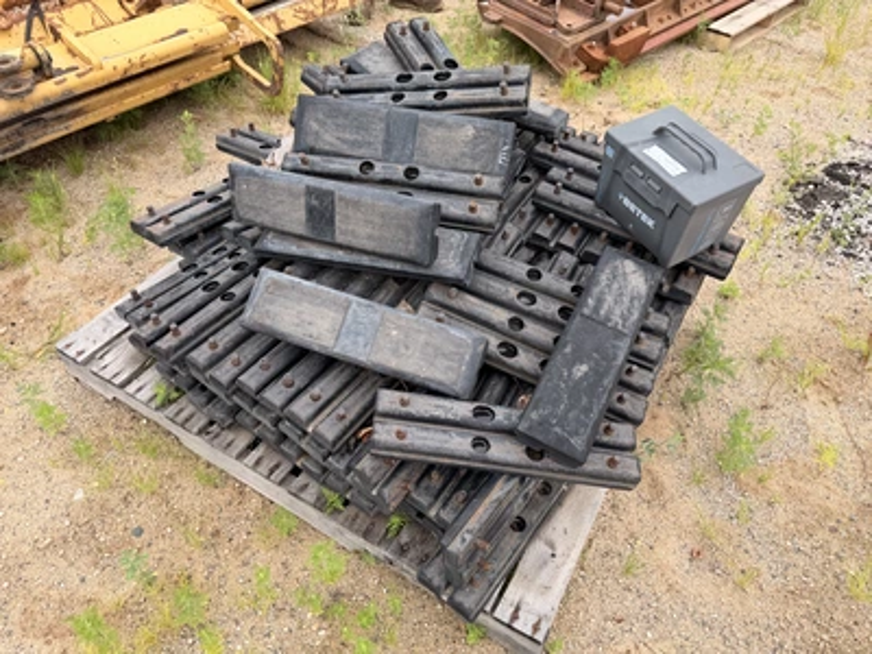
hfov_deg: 71.6
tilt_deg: -36.3
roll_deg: -2.5
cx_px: 436
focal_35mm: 24
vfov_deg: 56.8
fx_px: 605
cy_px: 327
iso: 80
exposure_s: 1/372
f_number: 1.78
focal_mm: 6.76
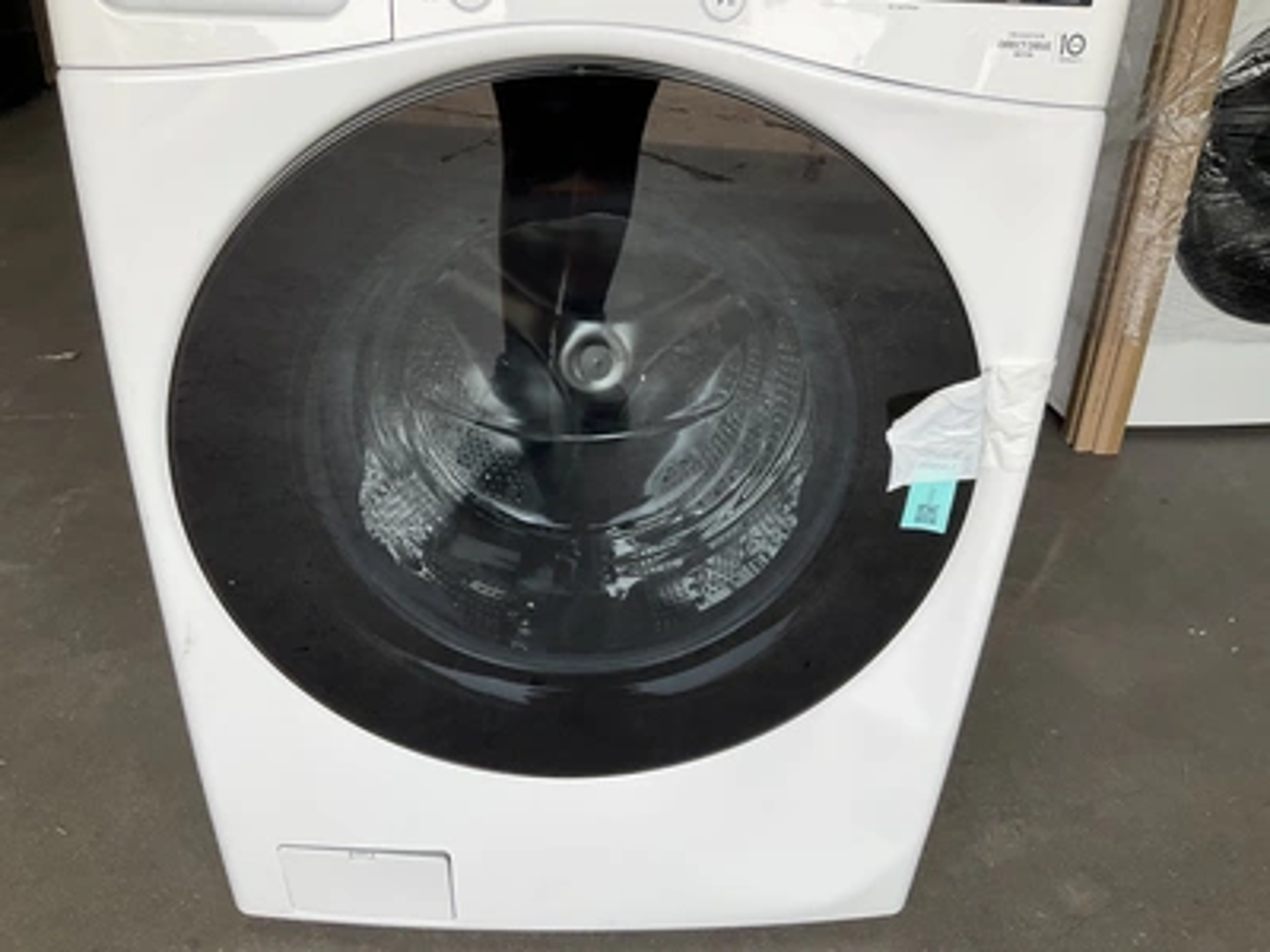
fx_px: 1064
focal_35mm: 29
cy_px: 476
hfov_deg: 61.7
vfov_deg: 48.2
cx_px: 635
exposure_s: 1/312
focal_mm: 3
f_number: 1.8
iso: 25
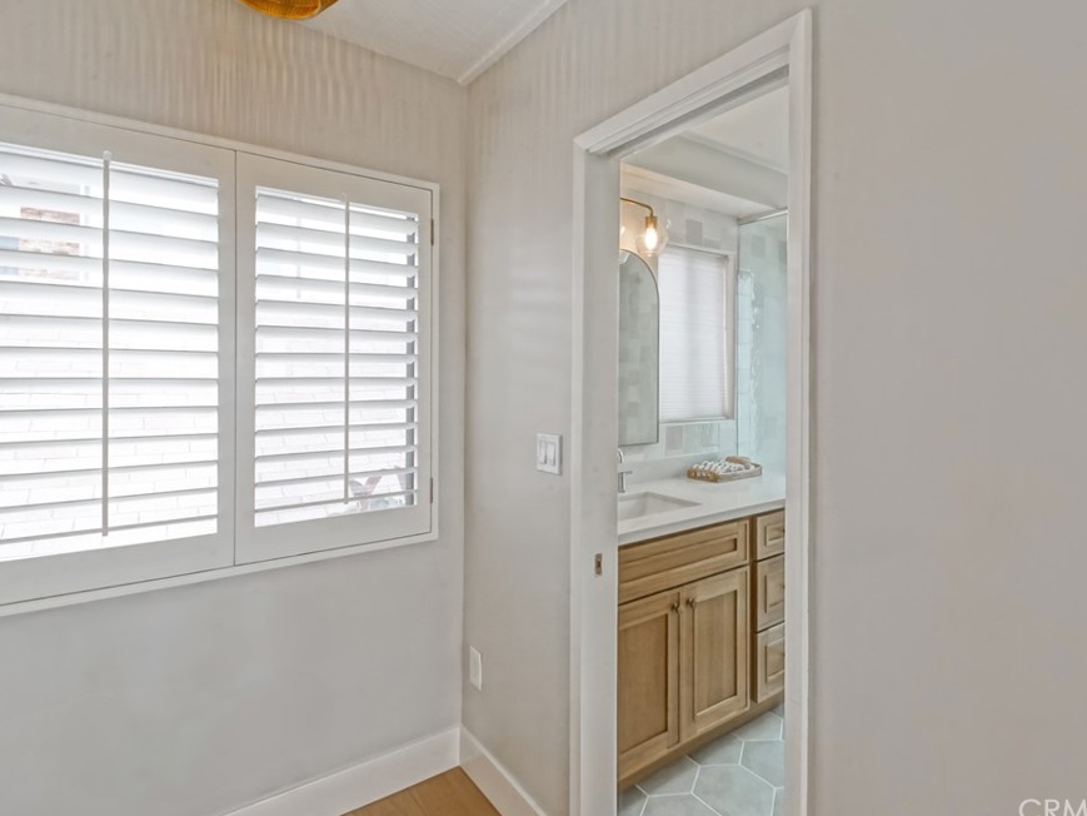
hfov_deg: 91.0
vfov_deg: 74.7
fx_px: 534
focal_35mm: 17
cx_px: 560
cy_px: 401
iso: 400
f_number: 8
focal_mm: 10
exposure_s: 1/4
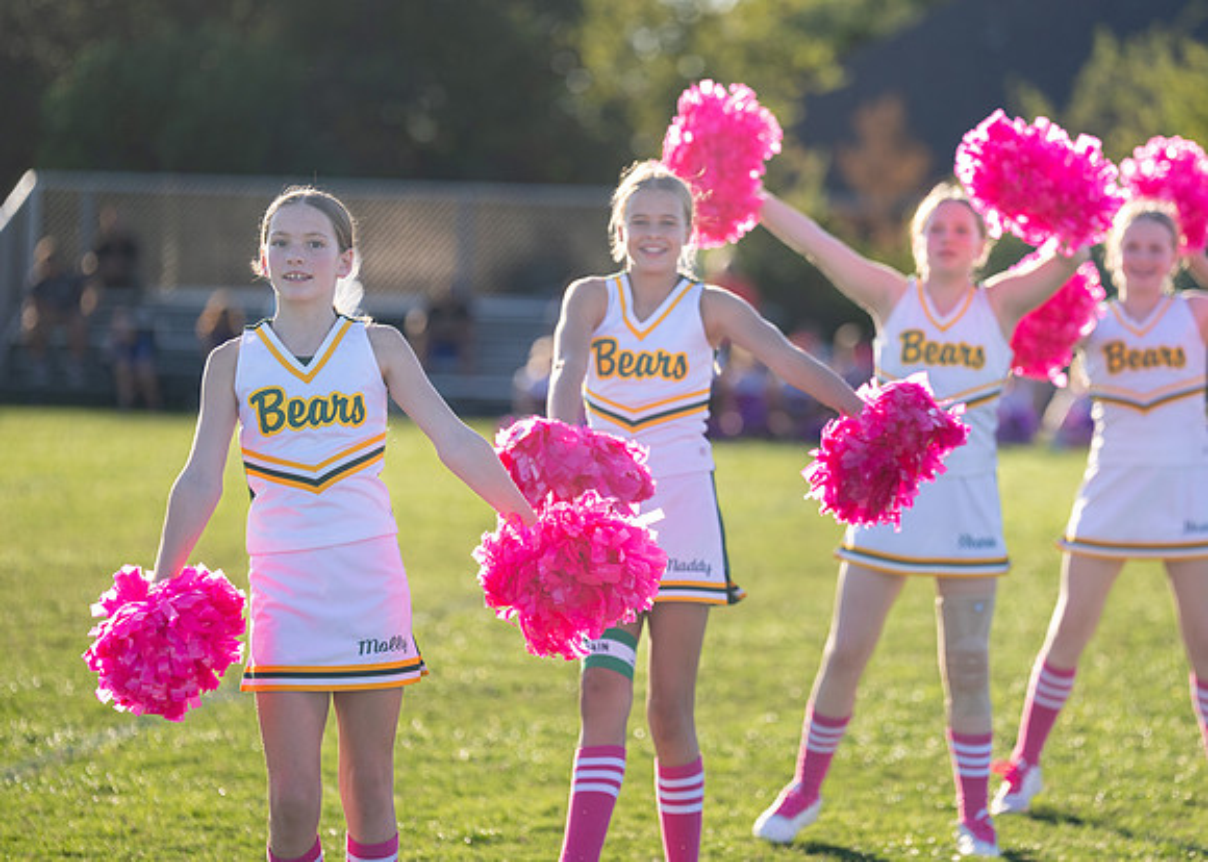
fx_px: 6144
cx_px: 693
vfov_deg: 8.0
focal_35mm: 179
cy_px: 399
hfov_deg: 11.2
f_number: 2.8
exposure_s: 1/2500
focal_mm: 159
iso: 500
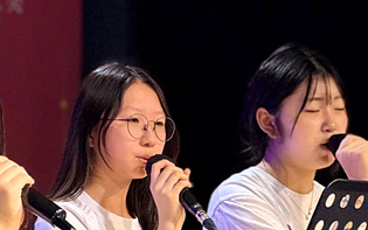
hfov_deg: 6.2
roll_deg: -0.1
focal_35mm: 336
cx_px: 69
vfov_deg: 3.9
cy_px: 183
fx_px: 3370
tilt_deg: +1.9
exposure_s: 1/60
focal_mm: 16.89
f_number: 2.8
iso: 320
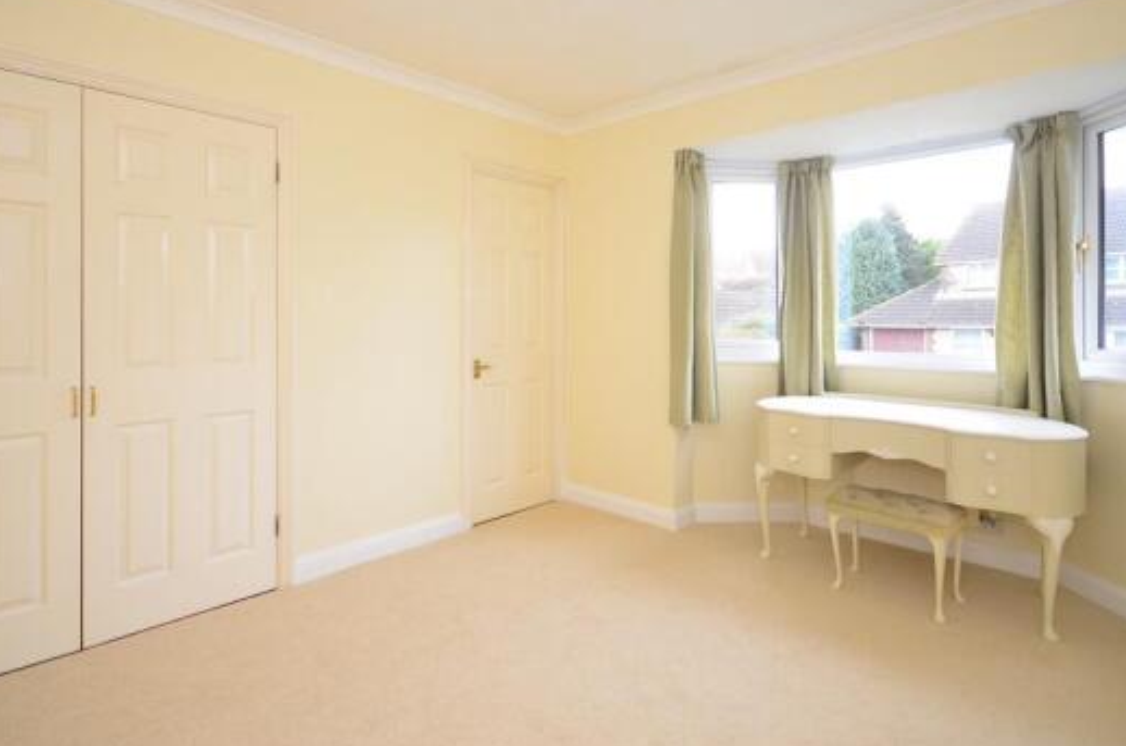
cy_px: 304
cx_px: 526
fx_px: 593
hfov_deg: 86.9
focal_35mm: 19
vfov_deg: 63.8
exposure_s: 1/5
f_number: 5
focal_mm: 10
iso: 200
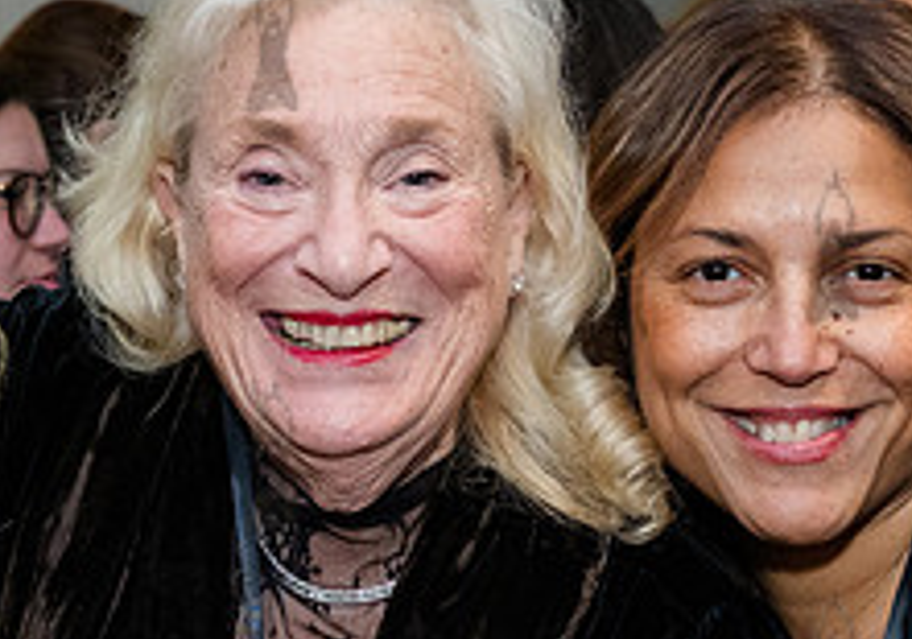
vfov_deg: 11.2
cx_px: 408
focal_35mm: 127
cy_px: 406
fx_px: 3270
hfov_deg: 15.9
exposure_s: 1/400
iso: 6400
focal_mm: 44
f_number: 5
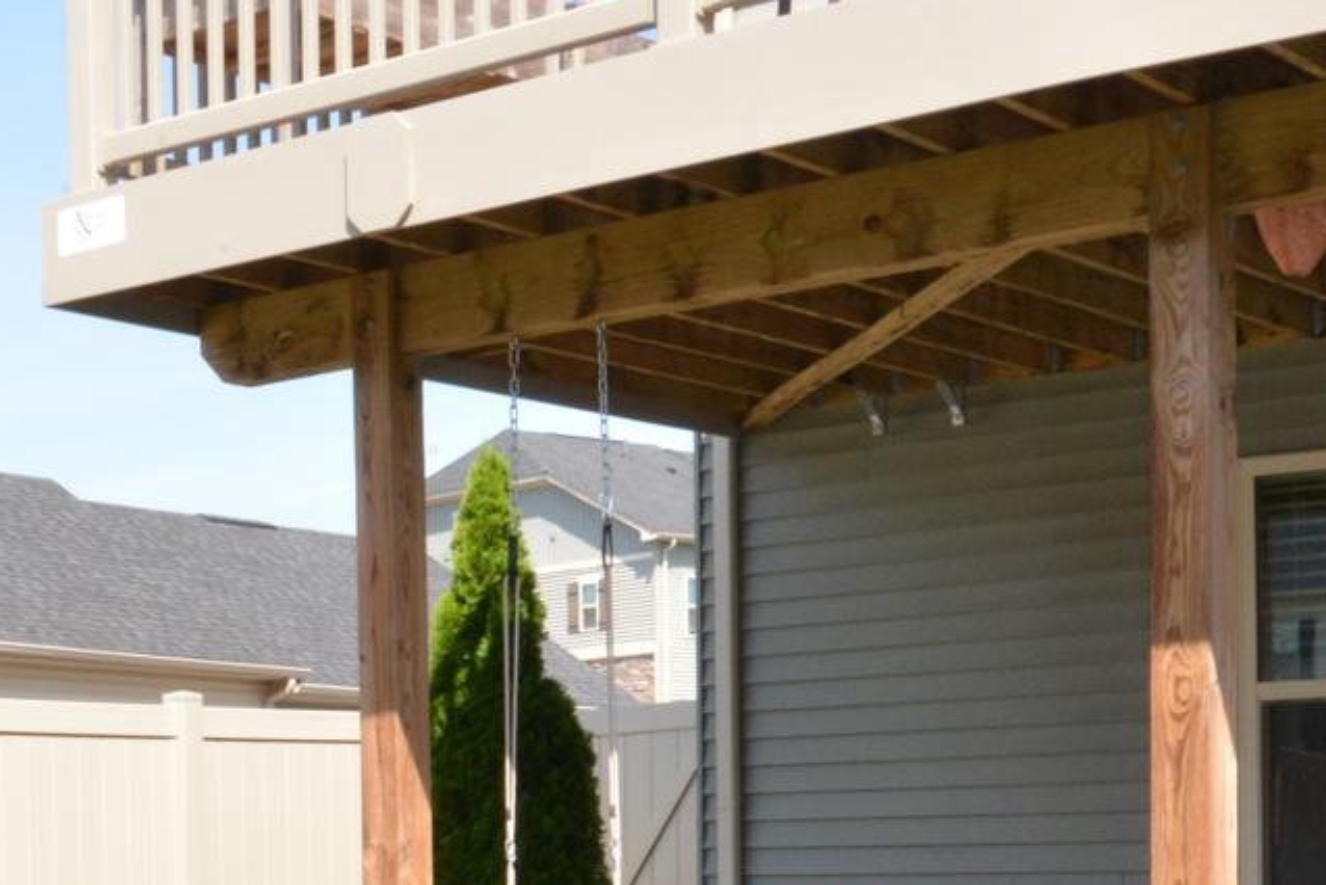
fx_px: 2837
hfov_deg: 25.7
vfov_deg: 17.2
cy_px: 936
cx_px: 191
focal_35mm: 77
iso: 2000
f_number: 22
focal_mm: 24
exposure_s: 1/200
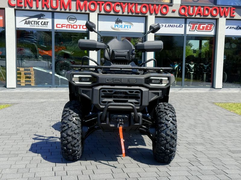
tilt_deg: -5.5
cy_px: 90
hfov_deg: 39.7
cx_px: 120
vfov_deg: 30.3
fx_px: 334
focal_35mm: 48
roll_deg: -1.7
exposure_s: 1/3378
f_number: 1.78
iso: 64
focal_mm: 6.76
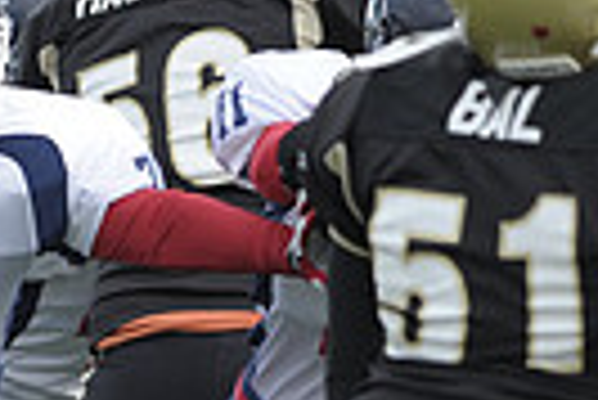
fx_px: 18109
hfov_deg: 1.9
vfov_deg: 1.3
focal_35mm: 1089
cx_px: -468
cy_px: 166
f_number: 5.6
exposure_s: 1/1000
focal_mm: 250
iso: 1100
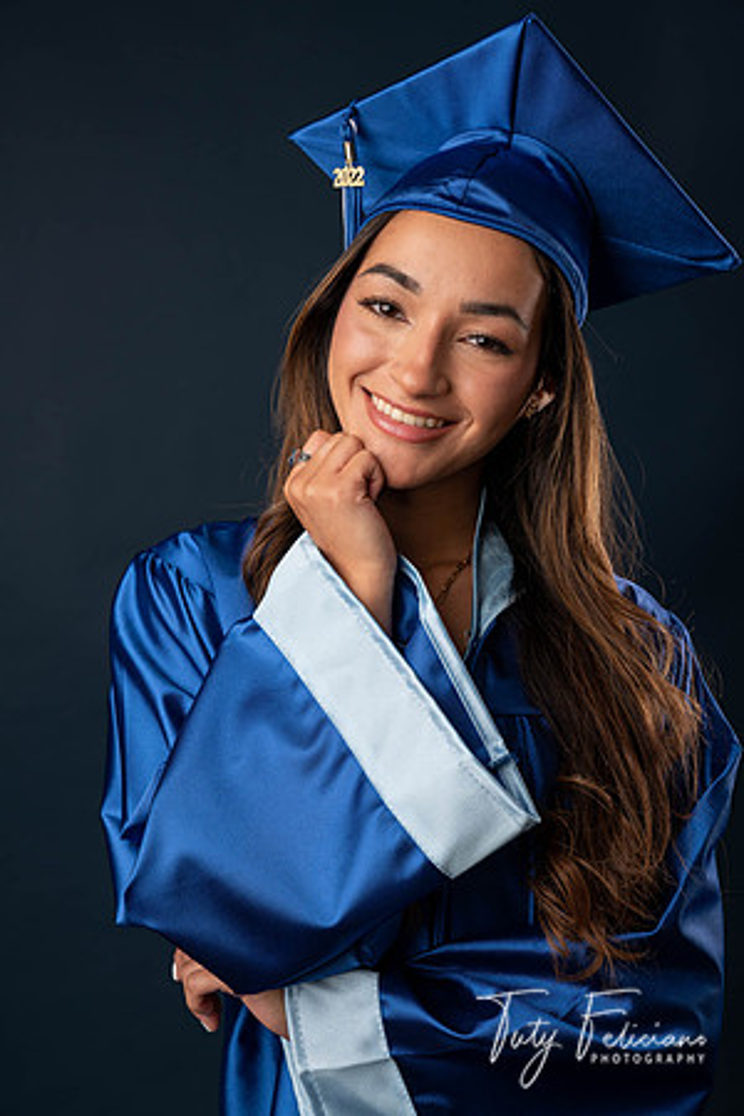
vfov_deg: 34.5
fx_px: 1798
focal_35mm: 58
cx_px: 372
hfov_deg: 23.4
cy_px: 558
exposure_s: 1/100
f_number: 5.6
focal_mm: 58
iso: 200
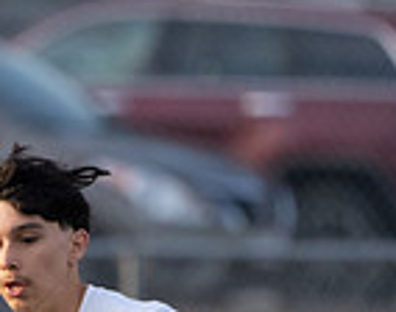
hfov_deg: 0.8
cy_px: 487
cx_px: -149
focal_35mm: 2546
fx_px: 29676
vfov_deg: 0.6
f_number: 5.6
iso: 1000
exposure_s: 1/1250
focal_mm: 400
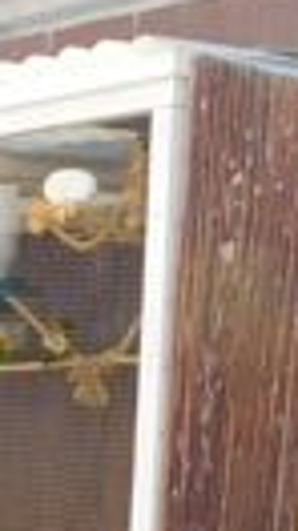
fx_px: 1887
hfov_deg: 8.1
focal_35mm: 134
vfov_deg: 15.5
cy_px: 624
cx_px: -481
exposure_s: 1/1000
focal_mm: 4
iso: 125
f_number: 3
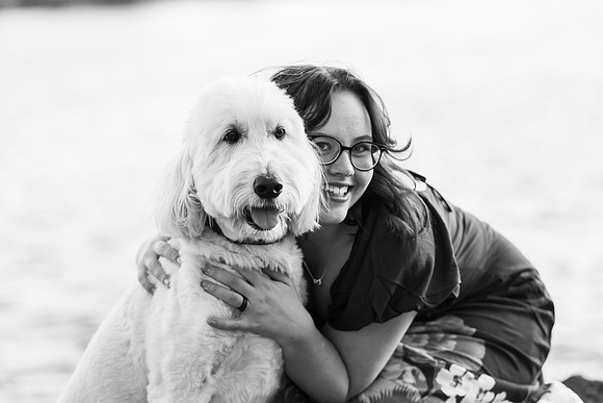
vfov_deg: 9.2
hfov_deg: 13.8
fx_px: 2496
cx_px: 302
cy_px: 202
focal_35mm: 149
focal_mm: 149
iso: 2000
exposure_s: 1/500
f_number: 4
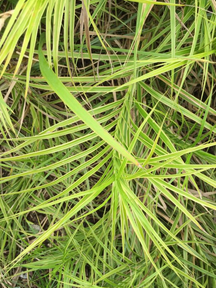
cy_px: 152
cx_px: 135
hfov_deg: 38.4
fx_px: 308
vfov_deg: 50.1
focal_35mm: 37
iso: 32
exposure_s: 1/356
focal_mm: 4.15
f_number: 2.2
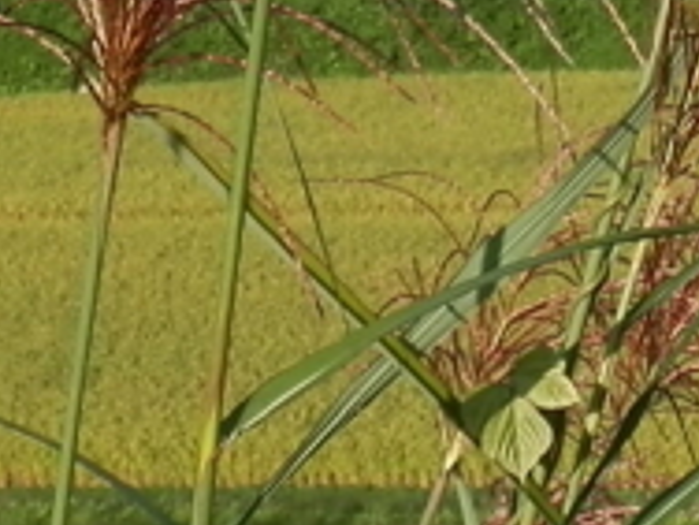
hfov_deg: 10.9
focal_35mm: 180
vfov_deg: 8.1
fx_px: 3635
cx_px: 561
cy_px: -302
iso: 64
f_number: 3.2
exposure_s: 1/640
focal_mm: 5.96
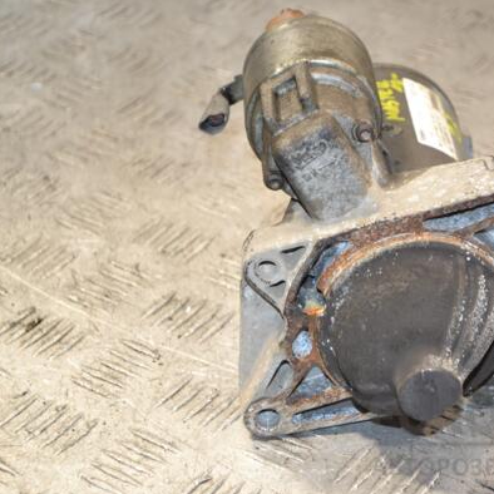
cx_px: 347
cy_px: 248
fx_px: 1722
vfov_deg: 16.3
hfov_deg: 16.3
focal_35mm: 107
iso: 1600
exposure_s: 1/200
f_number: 6.3
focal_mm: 55
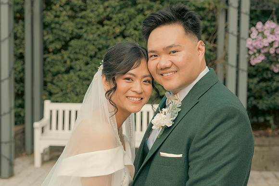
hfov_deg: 30.5
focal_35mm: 66
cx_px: 140
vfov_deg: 20.6
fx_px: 512
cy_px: 93
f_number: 3.5
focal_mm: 44
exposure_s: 1/160
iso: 125
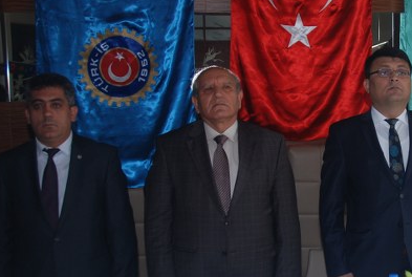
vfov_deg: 22.4
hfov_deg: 31.5
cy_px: 156
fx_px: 700
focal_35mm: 61
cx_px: 360
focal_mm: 20
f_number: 4
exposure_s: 1/60
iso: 200
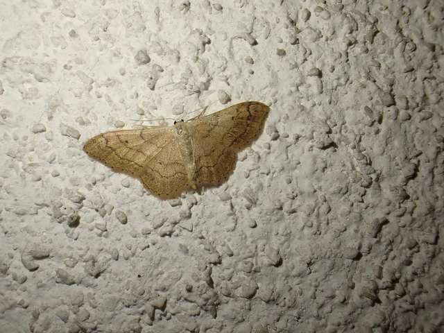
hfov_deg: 60.0
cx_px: 222
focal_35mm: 30
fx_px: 385
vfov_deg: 46.8
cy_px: 166
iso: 125
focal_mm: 5.4
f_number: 3.2
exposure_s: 1/125
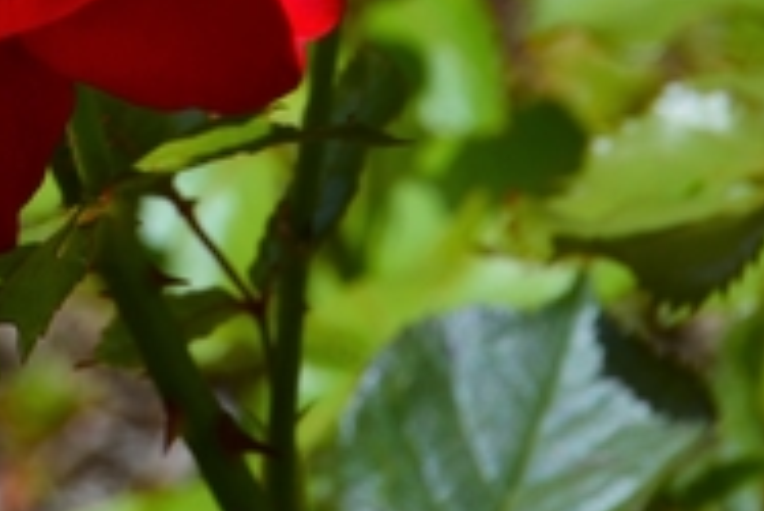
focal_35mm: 527
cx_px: -118
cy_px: -276
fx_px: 11192
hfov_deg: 3.9
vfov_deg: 2.6
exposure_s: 1/250
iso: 100
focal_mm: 110
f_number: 13
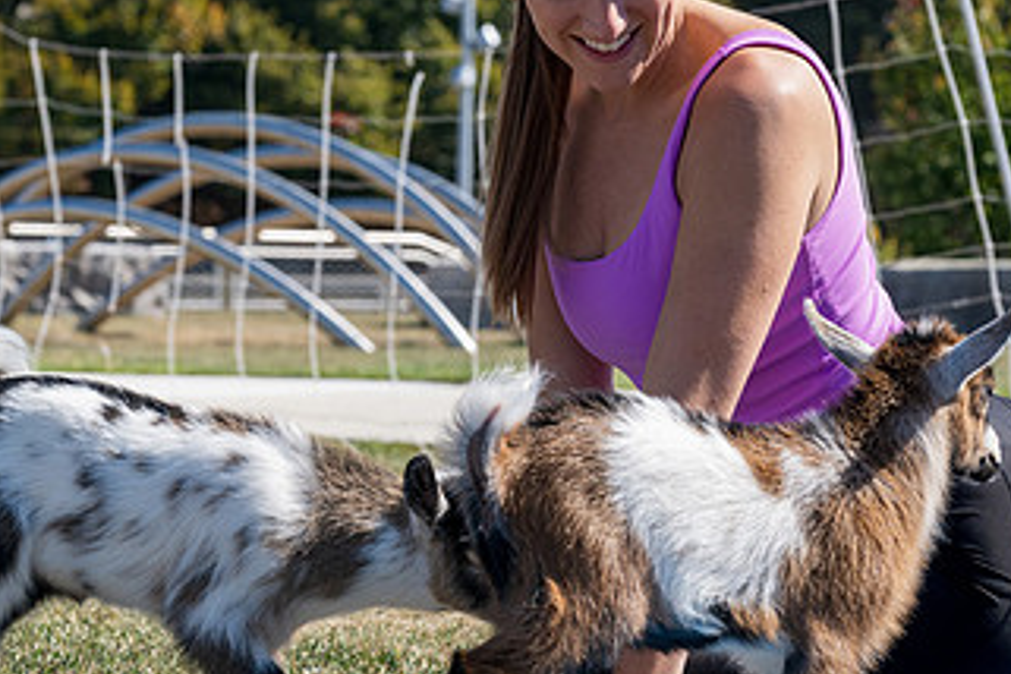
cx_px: 457
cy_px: 276
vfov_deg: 9.1
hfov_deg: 13.7
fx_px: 4212
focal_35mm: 150
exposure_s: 1/800
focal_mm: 83
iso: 400
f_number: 7.1
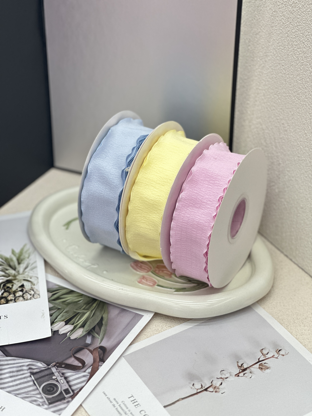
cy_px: 208
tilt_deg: -35.5
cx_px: 156
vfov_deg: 25.3
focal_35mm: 77
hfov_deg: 19.1
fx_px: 925
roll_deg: -0.2
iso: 125
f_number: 2.8
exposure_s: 1/121
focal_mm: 9
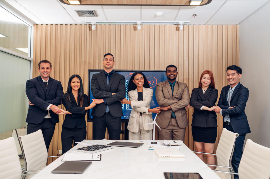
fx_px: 262
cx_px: 135
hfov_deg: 54.5
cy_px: 90
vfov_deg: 37.8
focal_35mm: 35
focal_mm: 35
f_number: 3.5
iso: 320
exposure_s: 1/100
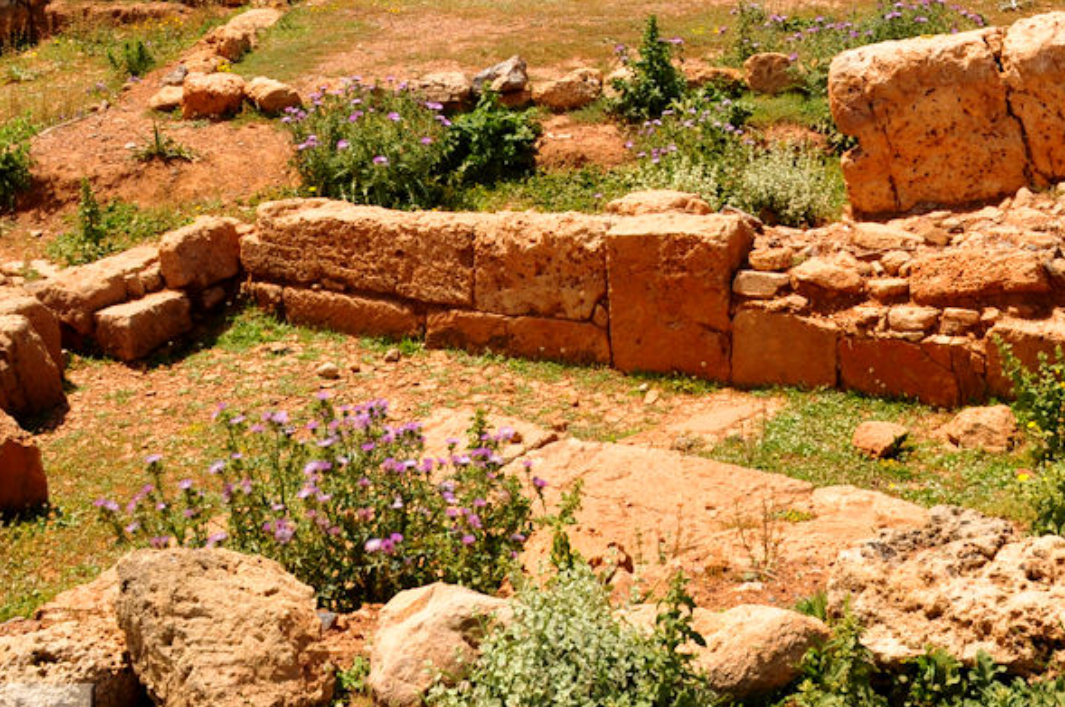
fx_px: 1625
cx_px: 747
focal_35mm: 55
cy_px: 84
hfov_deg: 35.8
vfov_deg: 23.9
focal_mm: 18
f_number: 11
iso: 200
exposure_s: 1/400
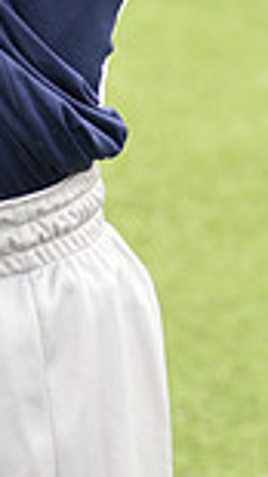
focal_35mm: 626
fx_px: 7921
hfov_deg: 1.9
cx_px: 69
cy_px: -172
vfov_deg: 3.4
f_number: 8
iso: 250
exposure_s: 1/200
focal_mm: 160
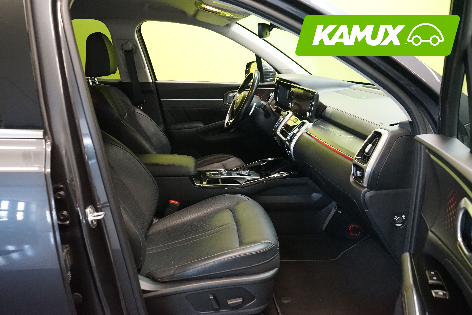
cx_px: 236
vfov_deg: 45.0
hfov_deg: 63.7
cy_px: 158
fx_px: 380
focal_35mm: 29
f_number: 6.3
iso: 6400
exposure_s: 1/30
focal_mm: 29
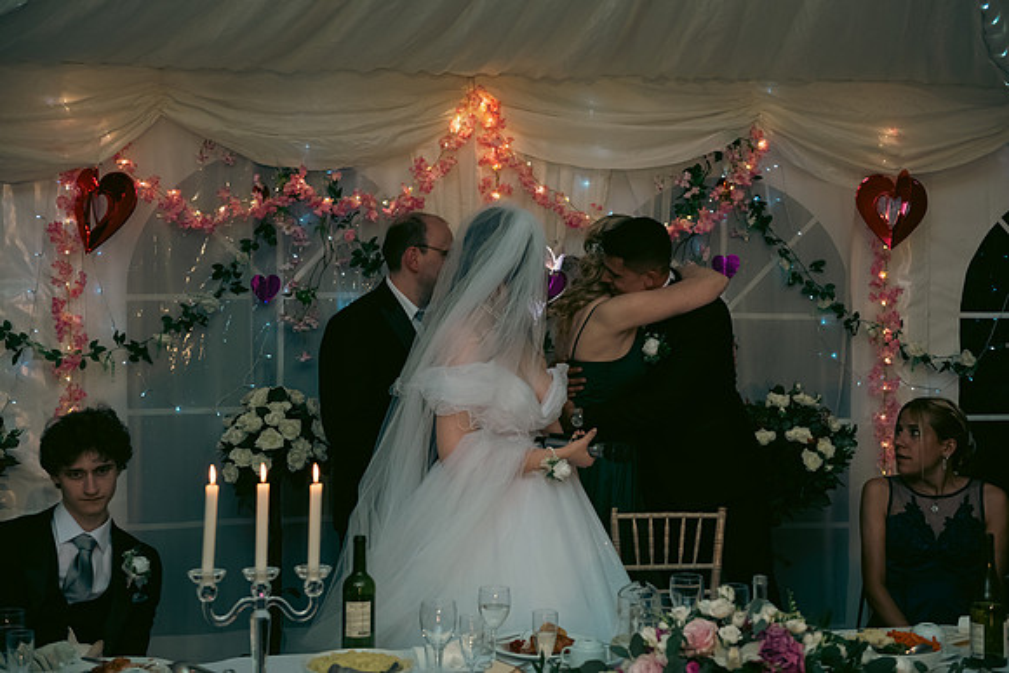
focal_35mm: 56
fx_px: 1570
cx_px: 504
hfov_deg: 35.6
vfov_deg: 24.2
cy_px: 336
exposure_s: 1/160
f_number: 3.5
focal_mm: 56
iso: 800
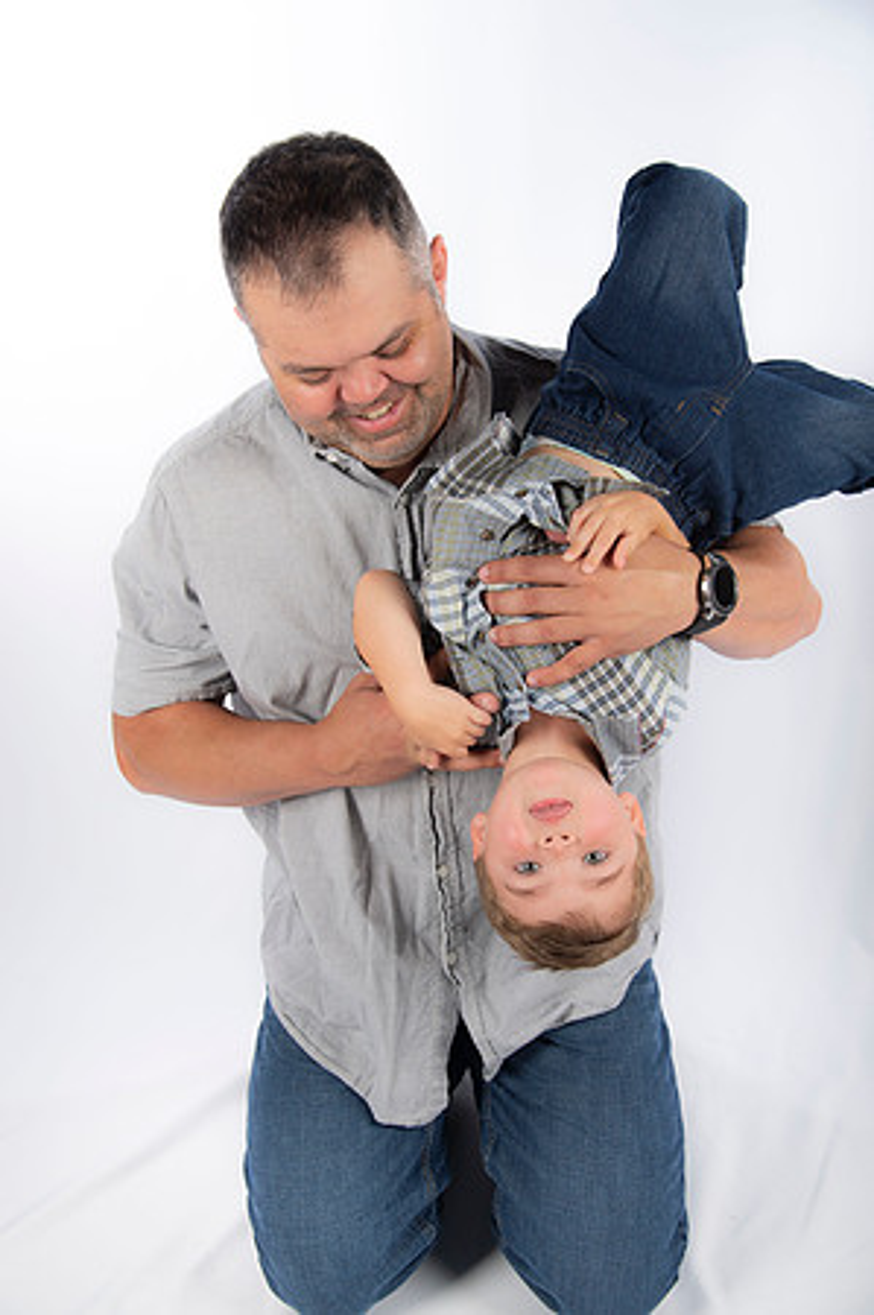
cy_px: 658
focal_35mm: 40
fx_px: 1460
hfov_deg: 33.3
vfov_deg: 48.5
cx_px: 437
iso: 100
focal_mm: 40
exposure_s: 1/200
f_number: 5.6
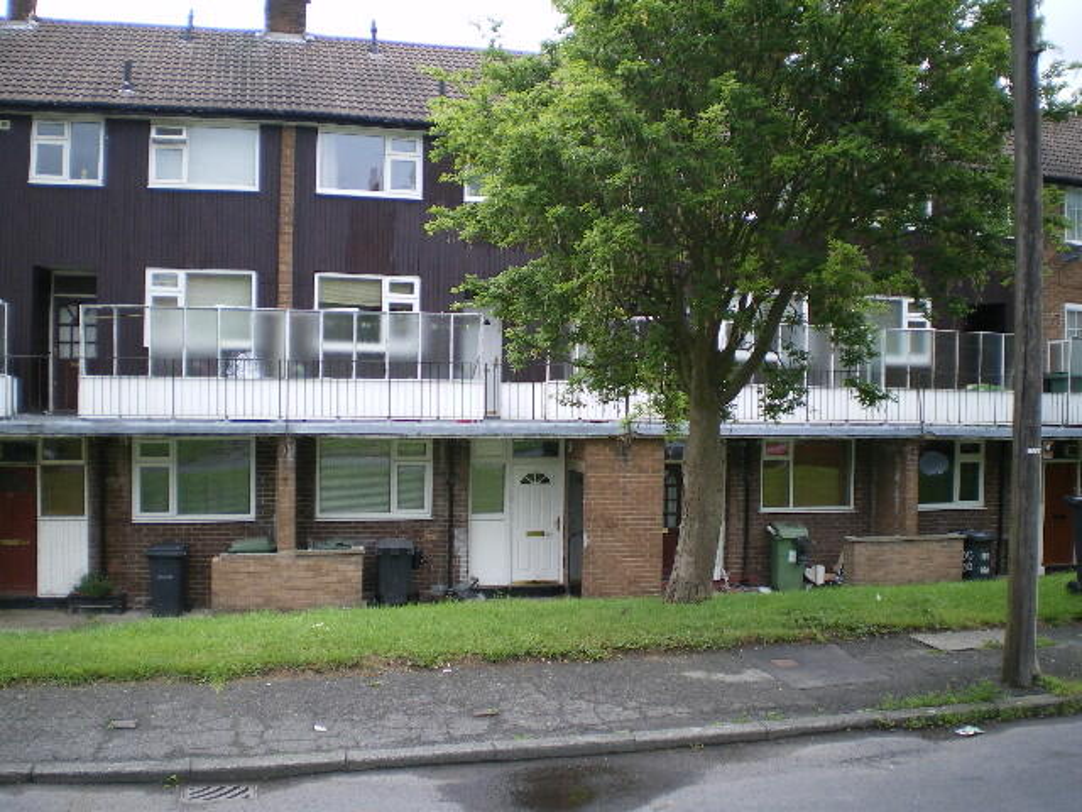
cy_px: 406
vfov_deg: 39.7
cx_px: 541
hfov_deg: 51.4
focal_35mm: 36
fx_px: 1125
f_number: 3.1
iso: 64
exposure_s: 1/160
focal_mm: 6.3
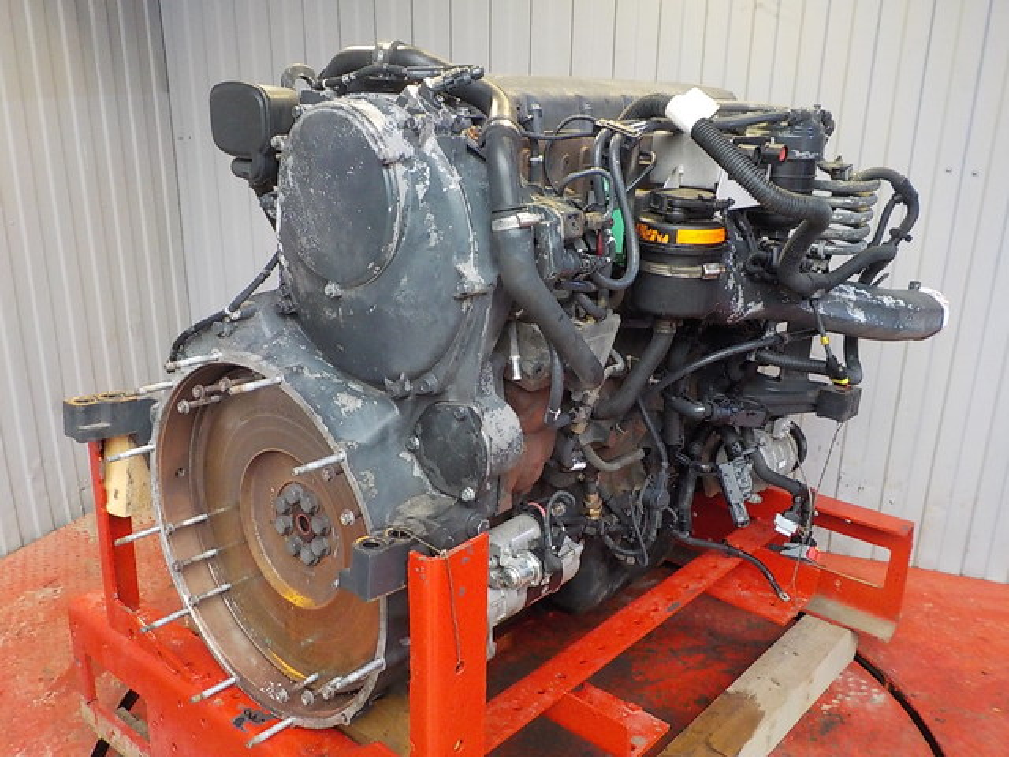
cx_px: 504
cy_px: 378
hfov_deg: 60.0
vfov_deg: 46.8
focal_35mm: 30
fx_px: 874
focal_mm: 4.1
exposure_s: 1/25
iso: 400
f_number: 3.3
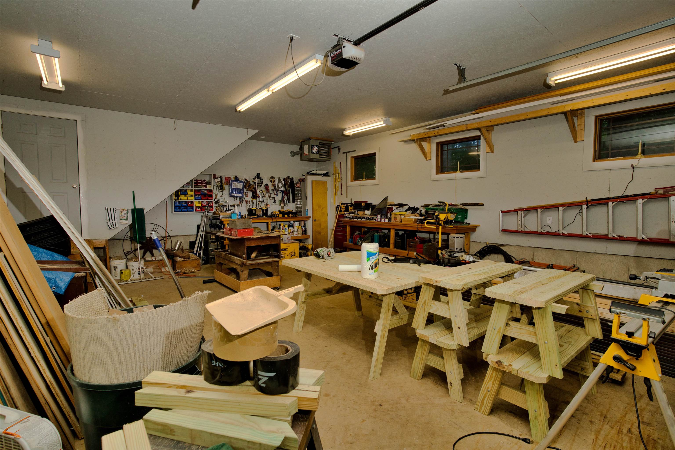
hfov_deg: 93.3
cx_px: 338
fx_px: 319
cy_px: 225
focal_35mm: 17
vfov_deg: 70.5
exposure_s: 1/200
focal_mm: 17
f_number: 7.1
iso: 640
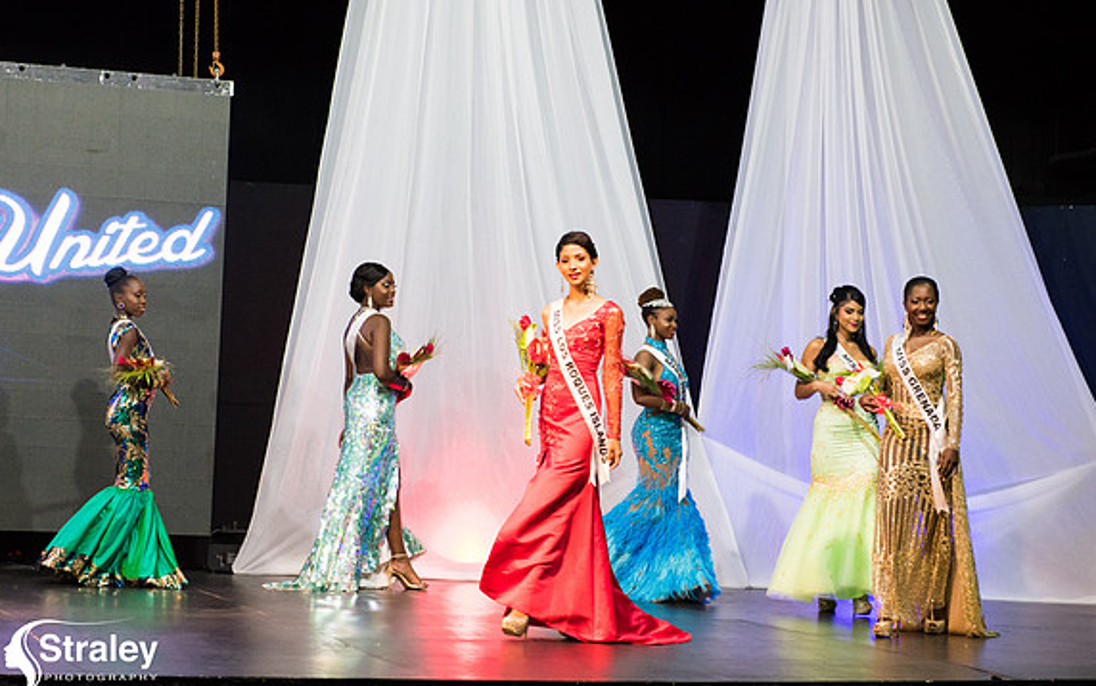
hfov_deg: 22.1
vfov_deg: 13.9
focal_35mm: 94
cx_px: 487
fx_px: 2809
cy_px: 400
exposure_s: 1/160
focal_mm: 70
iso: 4000
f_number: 5
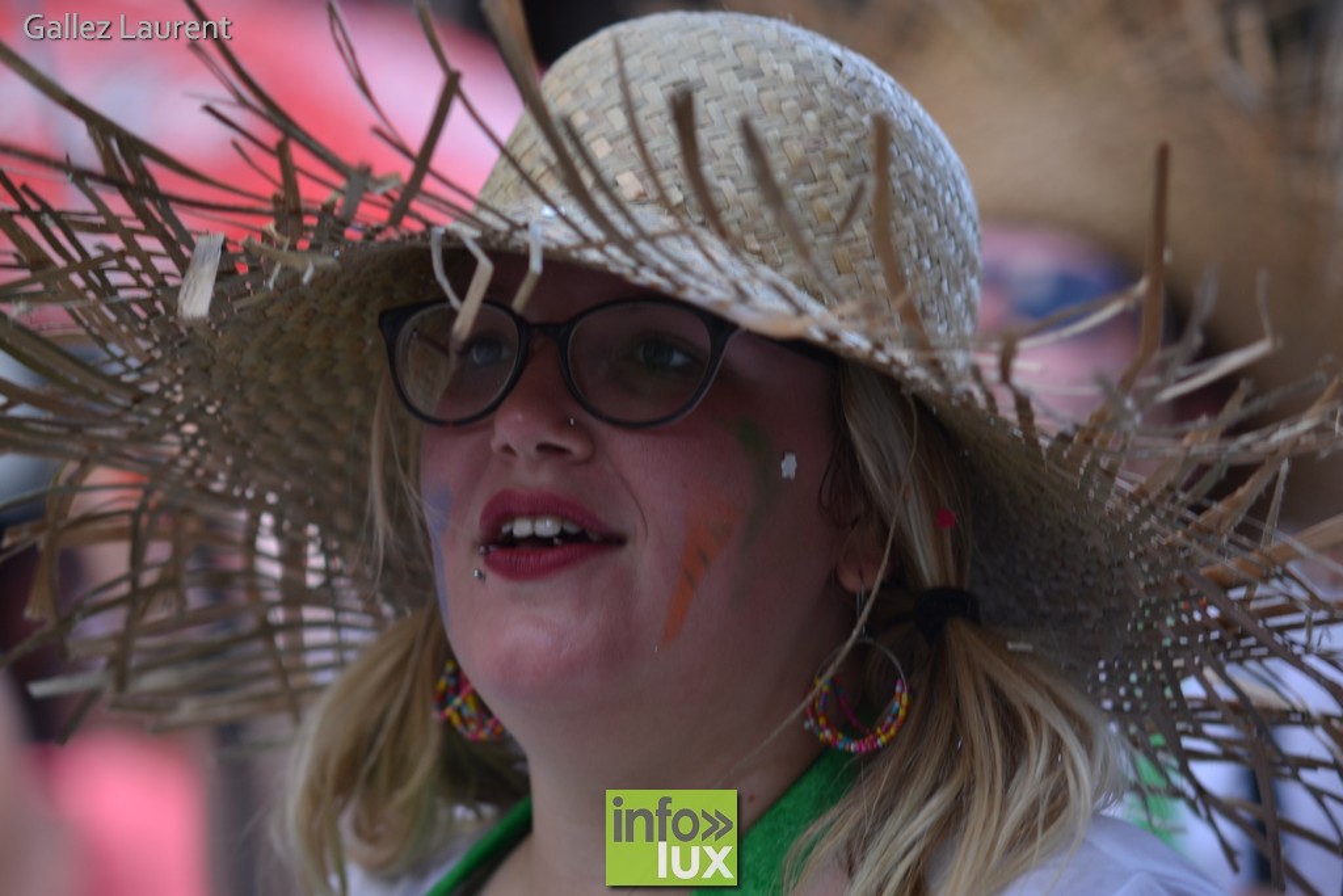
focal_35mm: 147
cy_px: 448
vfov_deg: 9.3
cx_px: 672
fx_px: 5484
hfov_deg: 14.0
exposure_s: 1/200
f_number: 2.8
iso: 100
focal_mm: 98
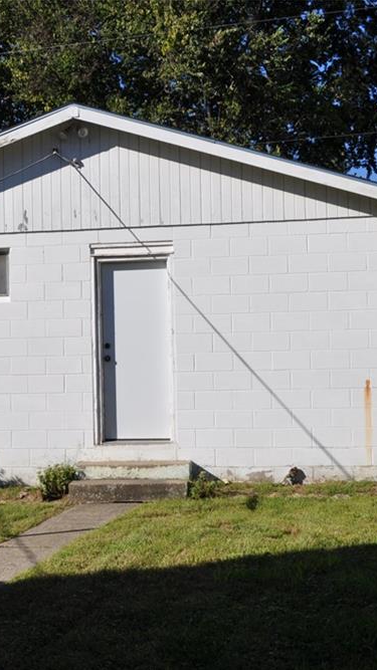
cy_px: 340
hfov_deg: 22.4
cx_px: 101
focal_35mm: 53
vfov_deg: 39.2
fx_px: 942
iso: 200
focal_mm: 22
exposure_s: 1/500
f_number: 11
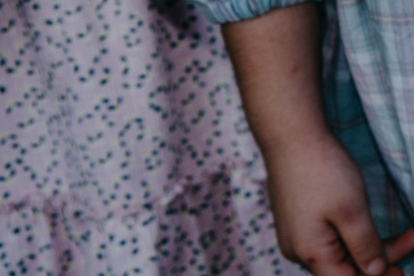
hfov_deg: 6.8
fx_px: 3138
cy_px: -334
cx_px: 1253
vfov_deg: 4.9
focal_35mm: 273
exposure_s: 1/160
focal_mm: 44
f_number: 4.5
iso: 100
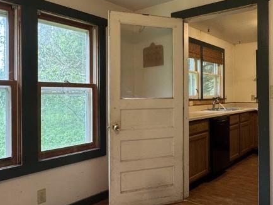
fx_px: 260
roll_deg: +0.1
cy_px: 96
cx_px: 162
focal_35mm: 33
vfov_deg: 43.0
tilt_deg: -1.1
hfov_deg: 55.0
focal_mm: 2.22
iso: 200
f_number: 2.2
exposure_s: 1/60
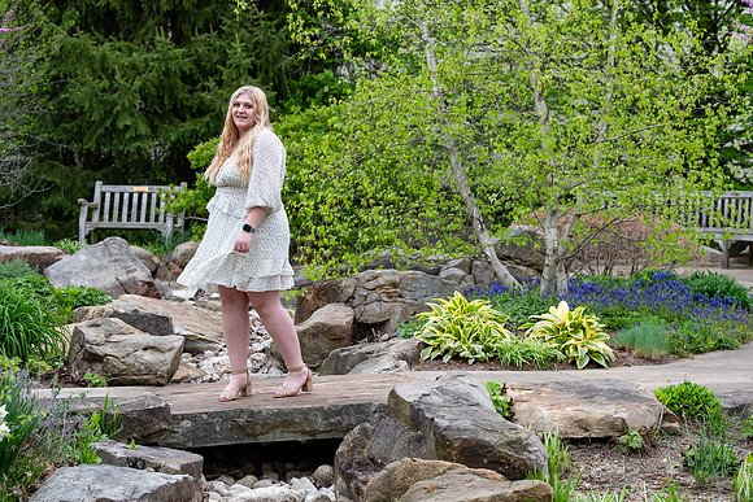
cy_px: 251
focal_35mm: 88
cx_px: 376
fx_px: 1841
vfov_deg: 15.5
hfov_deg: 23.1
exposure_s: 1/400
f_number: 4
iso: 250
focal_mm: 58.7
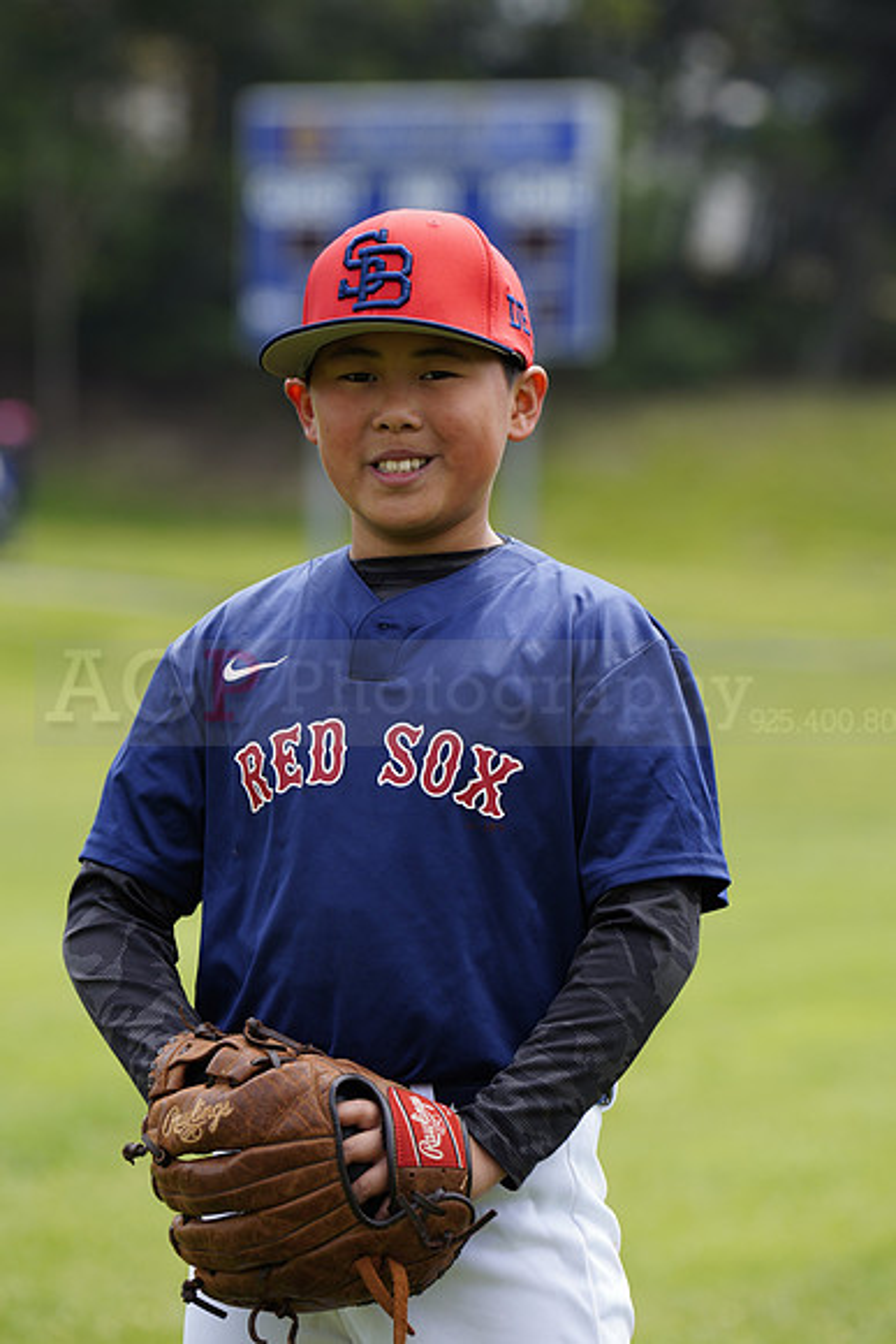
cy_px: 672
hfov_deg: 6.9
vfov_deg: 10.3
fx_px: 7462
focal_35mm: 200
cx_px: 448
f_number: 5.6
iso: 100
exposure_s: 1/250
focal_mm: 200
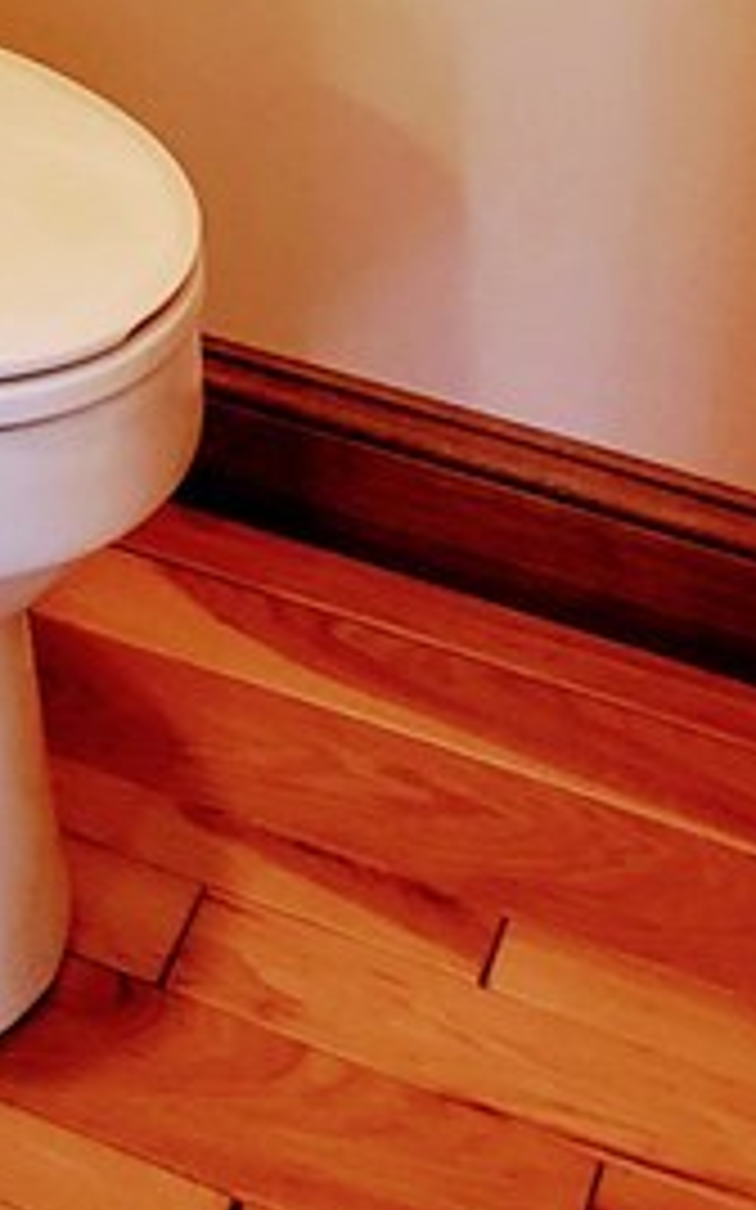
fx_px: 3463
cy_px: -990
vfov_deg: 16.5
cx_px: -598
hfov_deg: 11.6
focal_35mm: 105
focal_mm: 4.3
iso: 250
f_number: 1.5
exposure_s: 1/30
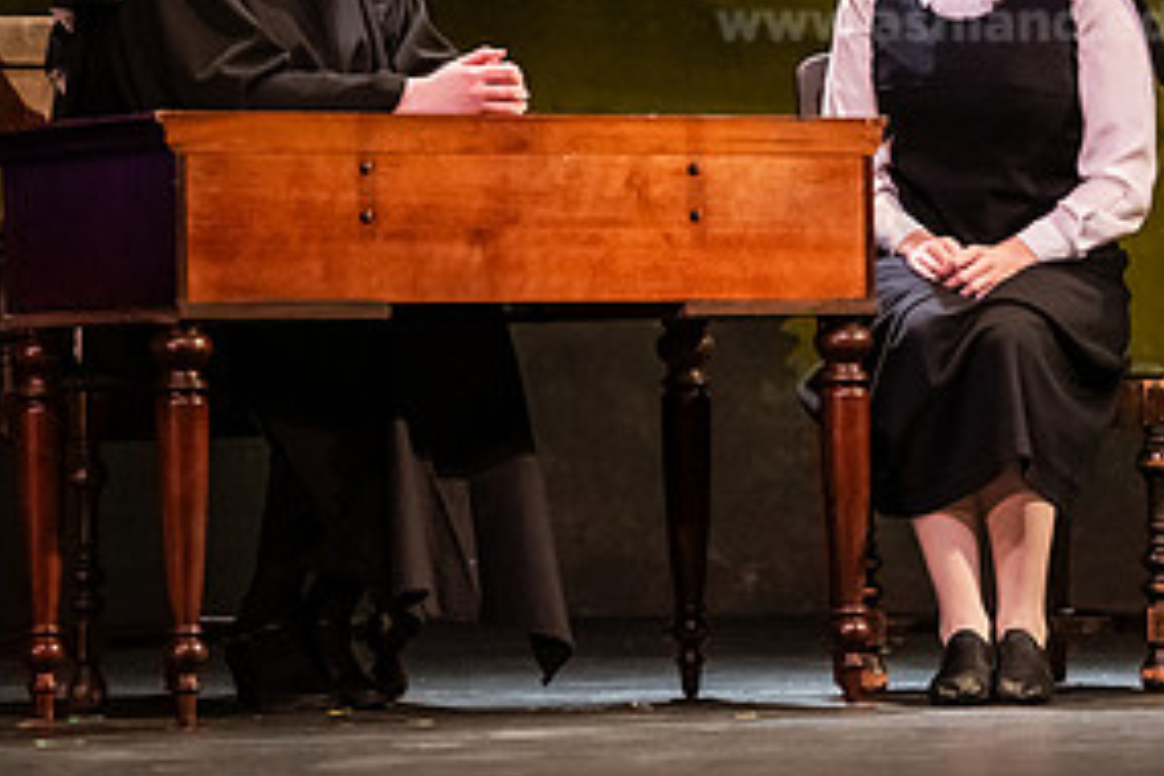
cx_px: 531
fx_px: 8891
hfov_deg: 7.5
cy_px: 108
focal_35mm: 275
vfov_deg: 5.0
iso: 5000
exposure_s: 1/160
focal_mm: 135
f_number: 3.2
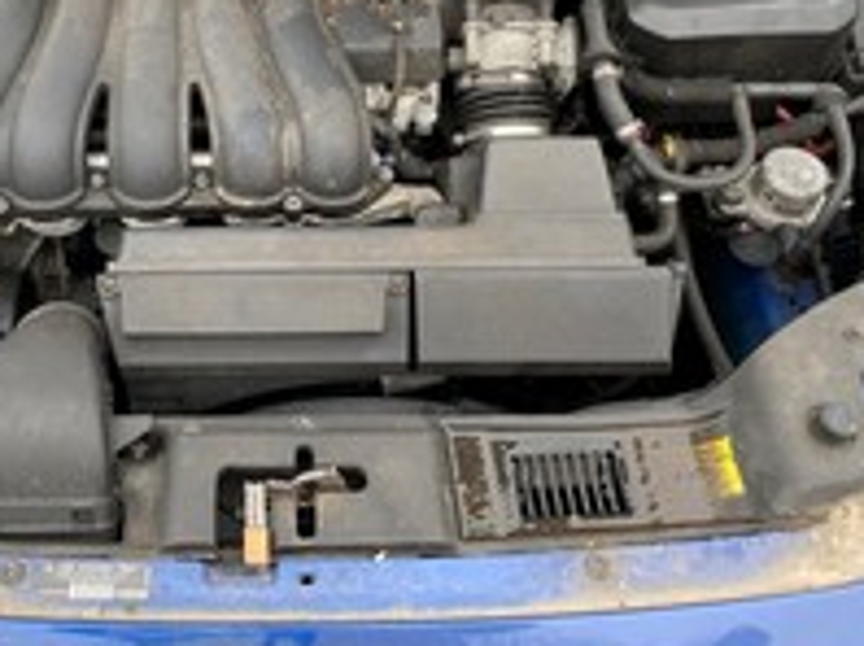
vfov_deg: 31.0
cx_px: 319
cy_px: 170
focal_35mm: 46
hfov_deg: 41.0
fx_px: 1147
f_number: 1.8
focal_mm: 4.25
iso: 40
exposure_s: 1/121
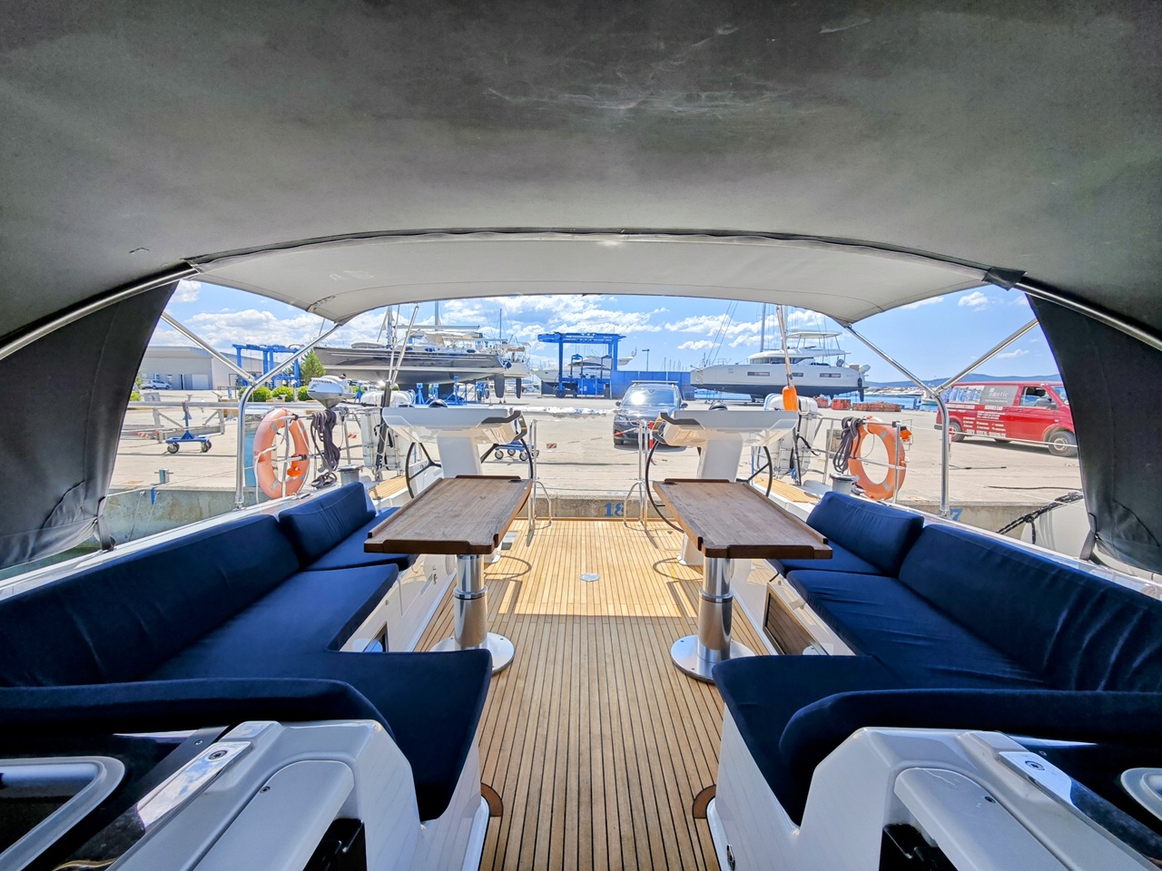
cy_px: 436
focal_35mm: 14
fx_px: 470
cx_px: 581
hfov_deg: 102.1
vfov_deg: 85.7
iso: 50
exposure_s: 1/720
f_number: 2.2
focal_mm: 2.16
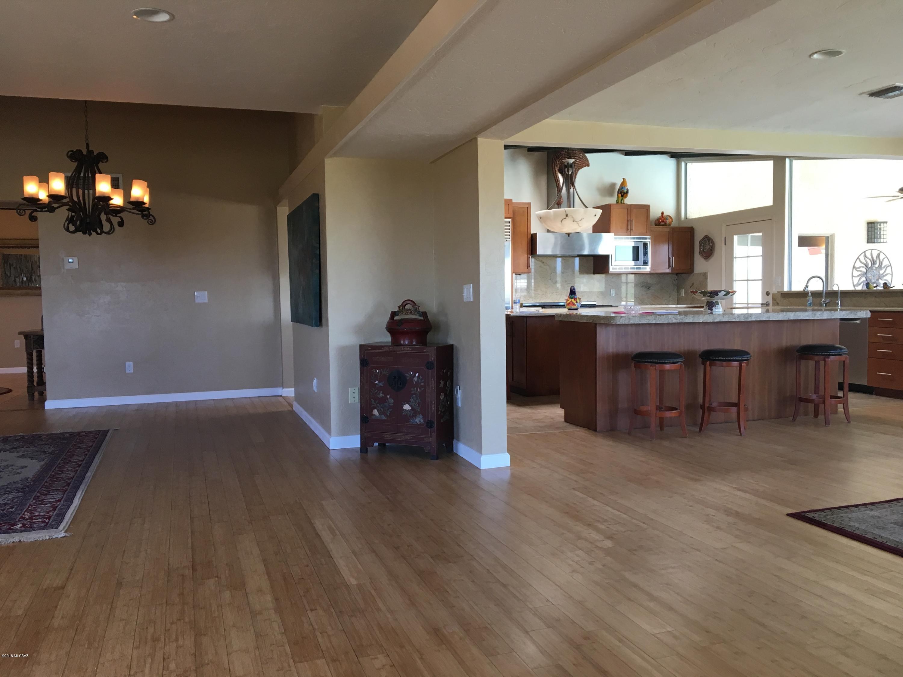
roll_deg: +1.2
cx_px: 452
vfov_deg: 48.2
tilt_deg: -2.8
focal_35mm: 29
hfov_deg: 61.7
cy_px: 338
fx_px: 756
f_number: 2.2
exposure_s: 1/30
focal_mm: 4.15
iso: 32
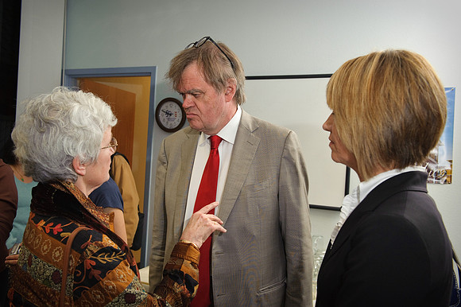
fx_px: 435
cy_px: 154
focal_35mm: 34
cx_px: 230
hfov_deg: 55.8
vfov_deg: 38.8
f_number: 5.6
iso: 800
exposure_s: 1/125
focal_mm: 34
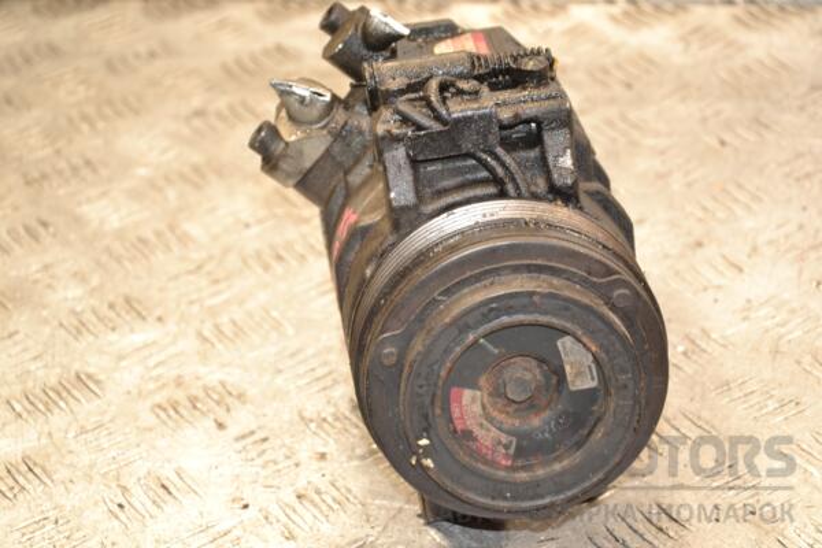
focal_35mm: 112
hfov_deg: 18.2
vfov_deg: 12.2
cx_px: 411
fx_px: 2569
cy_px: 274
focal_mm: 75
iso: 800
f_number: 5.3
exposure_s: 1/60
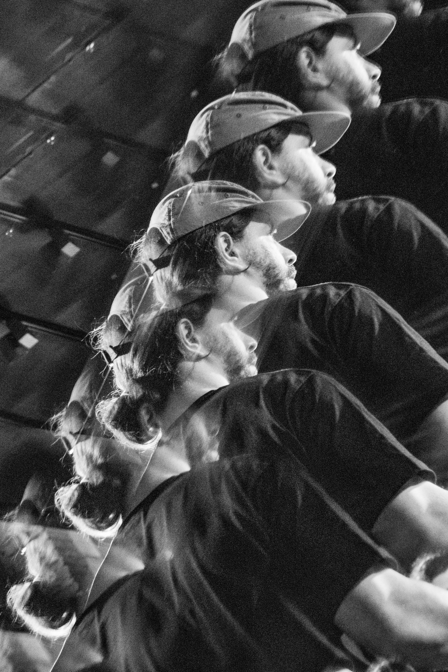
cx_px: 224
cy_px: 336
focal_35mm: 73
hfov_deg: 18.7
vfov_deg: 27.7
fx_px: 1363
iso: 12800
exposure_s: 1/125
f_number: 5.6
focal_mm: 48.5
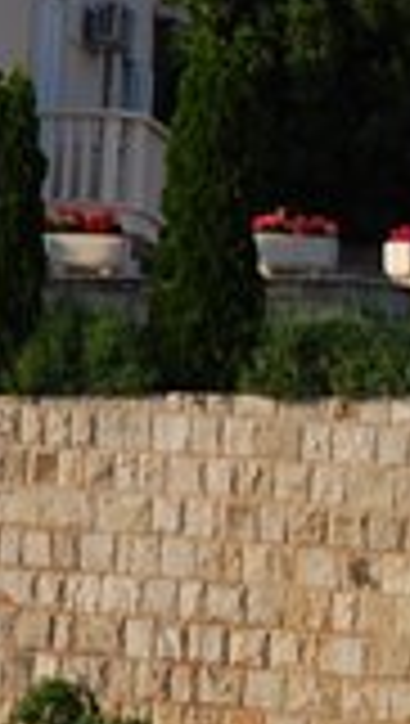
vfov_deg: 11.5
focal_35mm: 187
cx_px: -847
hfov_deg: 6.0
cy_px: 216
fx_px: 3601
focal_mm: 30
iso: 100
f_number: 7.1
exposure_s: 1/200
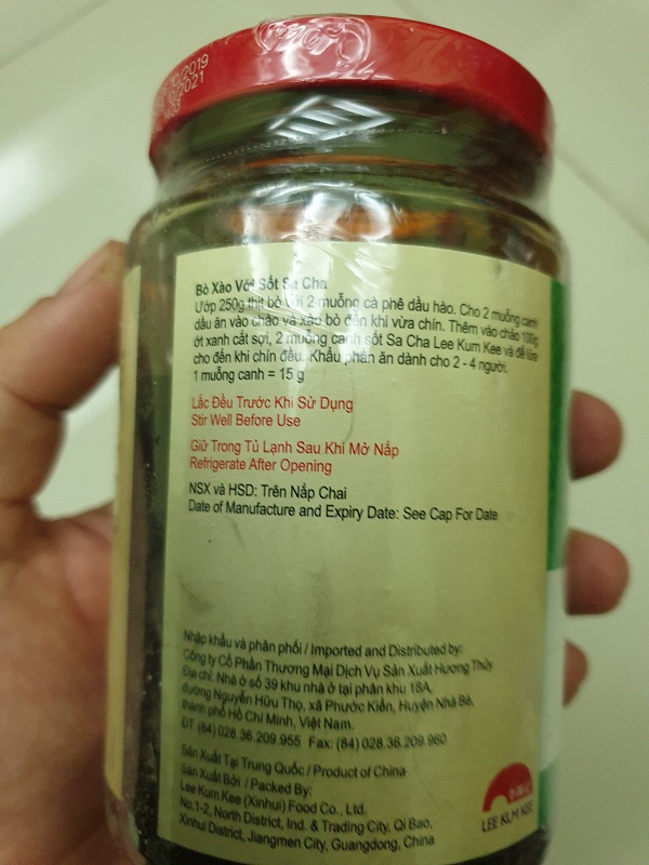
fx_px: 650
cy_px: 432
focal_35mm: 26
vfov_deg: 67.3
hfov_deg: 53.1
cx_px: 324
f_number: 1.5
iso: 250
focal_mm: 4.3
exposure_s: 1/50
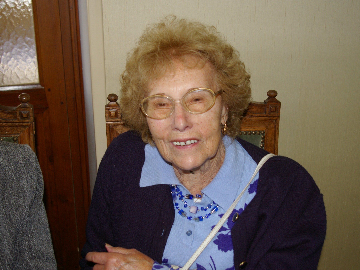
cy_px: 133
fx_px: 489
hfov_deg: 40.4
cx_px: 187
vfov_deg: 30.9
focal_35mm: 47
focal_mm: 28
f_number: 4.5
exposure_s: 1/45
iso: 400
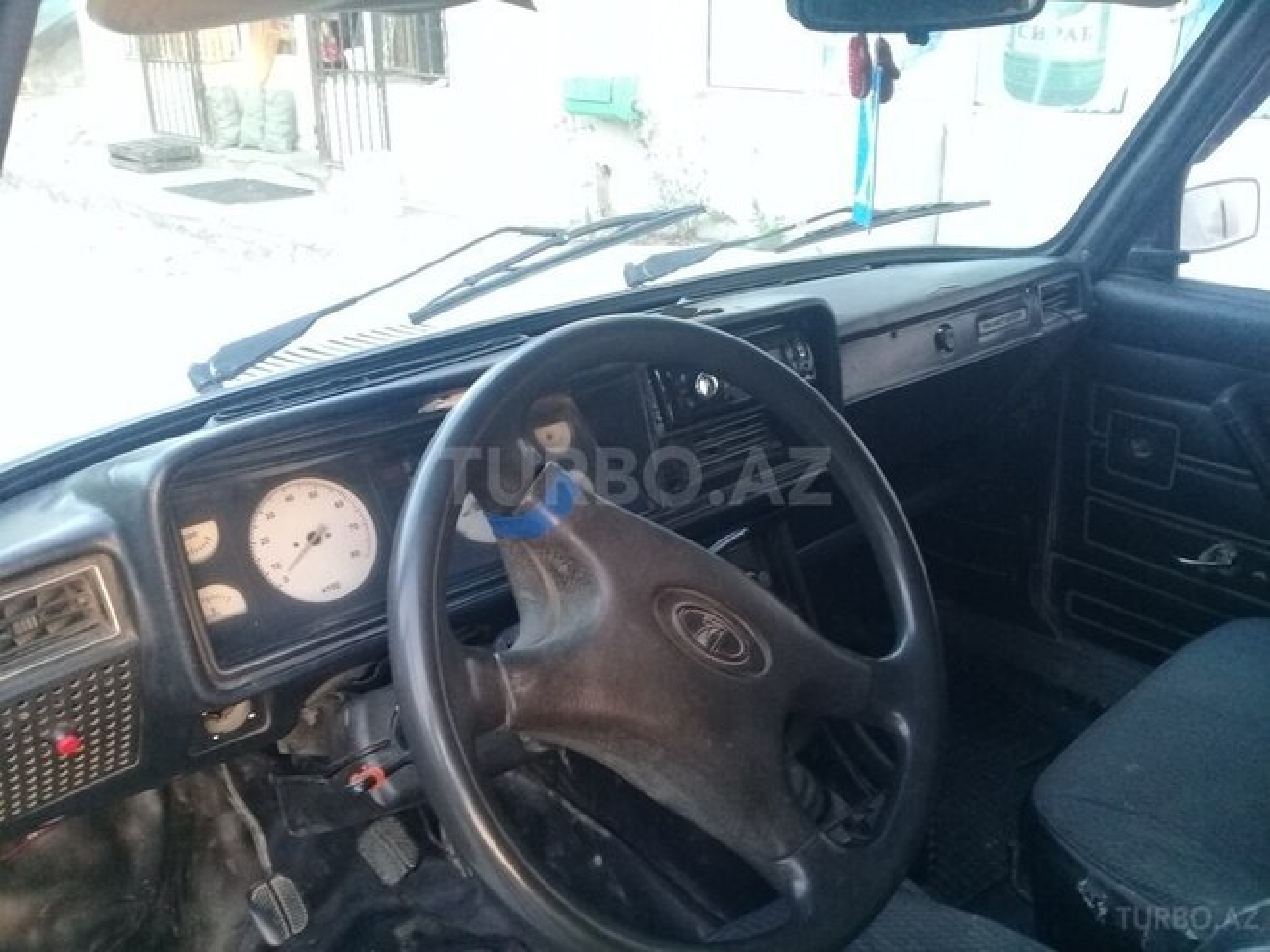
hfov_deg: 58.4
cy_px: 476
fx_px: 1137
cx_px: 635
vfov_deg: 45.4
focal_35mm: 31
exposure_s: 1/17
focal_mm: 3.3
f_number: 2.2
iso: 200
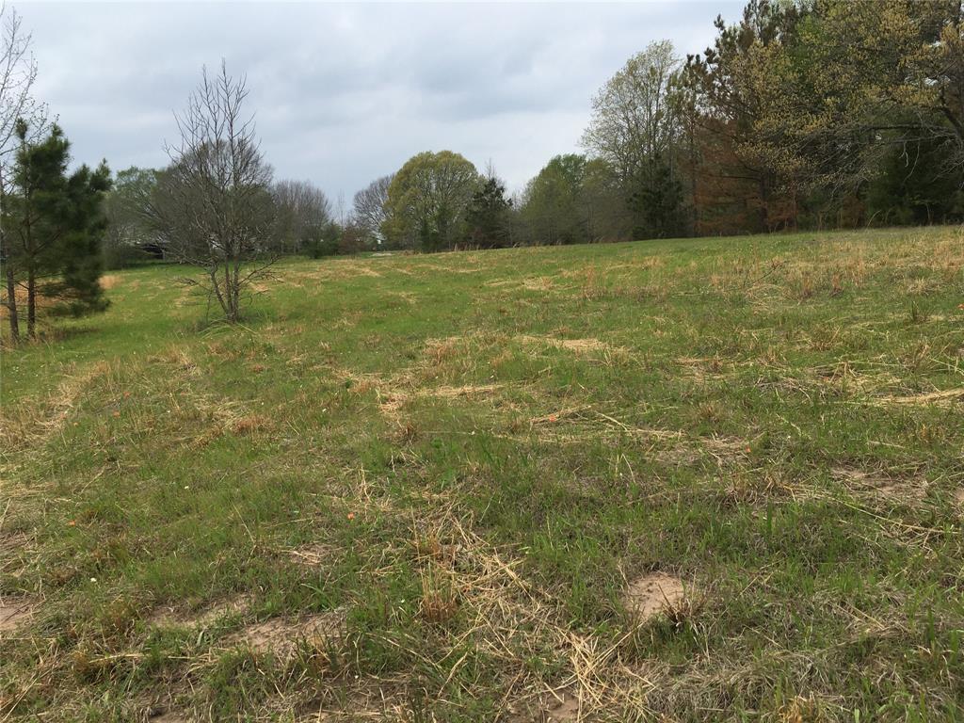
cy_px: 362
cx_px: 482
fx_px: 808
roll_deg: -1.2
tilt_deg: -7.1
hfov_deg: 61.7
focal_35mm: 29
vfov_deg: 48.2
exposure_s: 1/1241
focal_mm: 4.15
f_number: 2.2
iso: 25
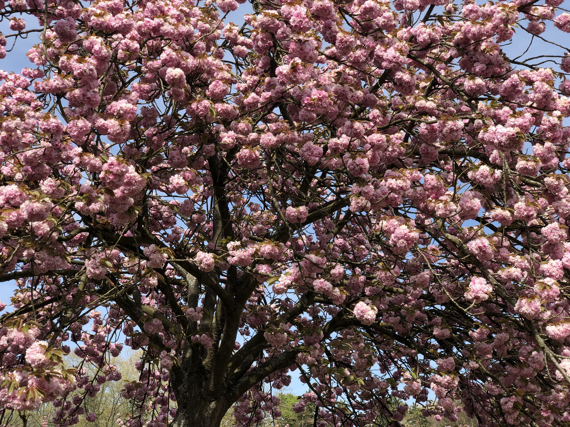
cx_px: 285
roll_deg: +2.1
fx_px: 856
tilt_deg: +22.0
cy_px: 214
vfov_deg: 28.0
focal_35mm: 52
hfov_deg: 36.8
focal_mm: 6
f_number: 2.4
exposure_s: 1/578
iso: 16
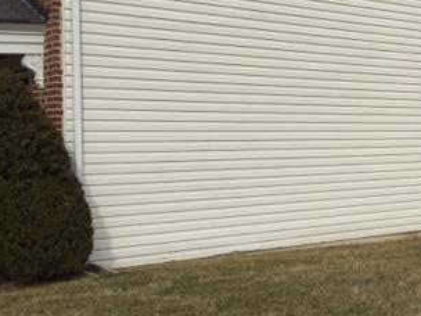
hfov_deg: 29.2
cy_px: 140
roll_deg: +0.3
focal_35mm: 61
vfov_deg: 24.0
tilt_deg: -0.8
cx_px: 440
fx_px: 742
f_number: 2.2
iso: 32
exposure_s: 1/2326
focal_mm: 4.15
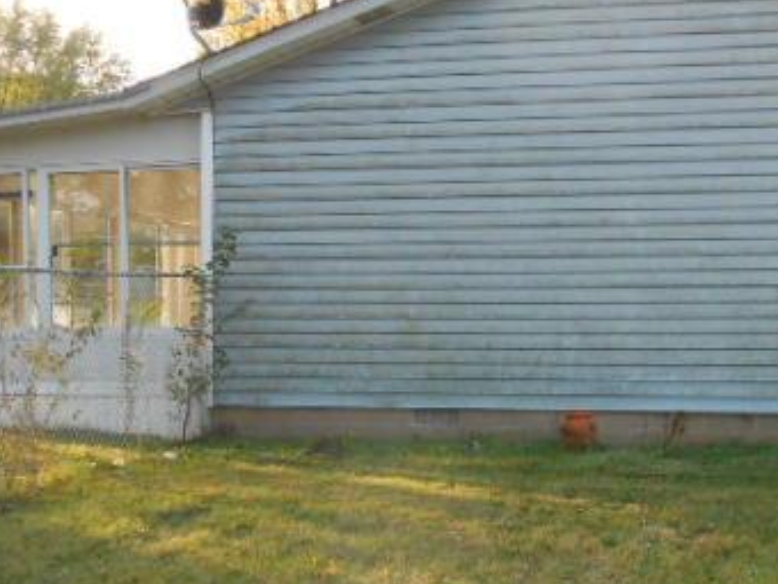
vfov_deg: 29.6
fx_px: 1101
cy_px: 355
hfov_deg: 38.6
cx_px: 501
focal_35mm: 49
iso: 200
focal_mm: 4.6
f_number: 3.5
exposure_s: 1/250
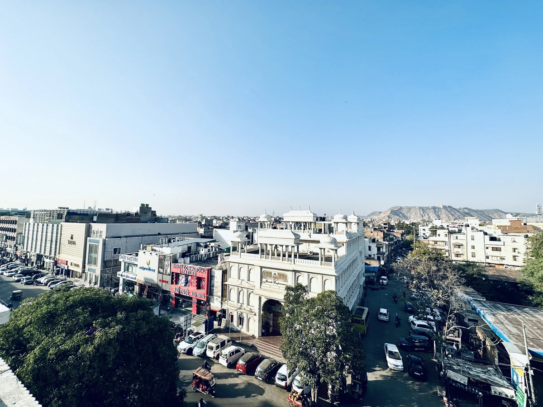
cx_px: 272
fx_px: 220
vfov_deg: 85.7
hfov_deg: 102.1
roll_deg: -1.1
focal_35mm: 14
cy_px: 204
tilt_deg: +3.9
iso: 40
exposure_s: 1/2817
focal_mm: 2.22
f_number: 2.2
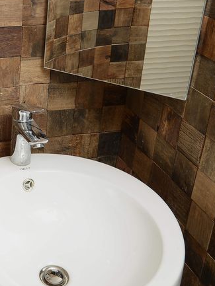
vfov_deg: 31.8
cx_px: -29
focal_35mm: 60
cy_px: 86
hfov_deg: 22.8
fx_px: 497
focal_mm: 18
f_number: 10
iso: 100
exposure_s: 1/20
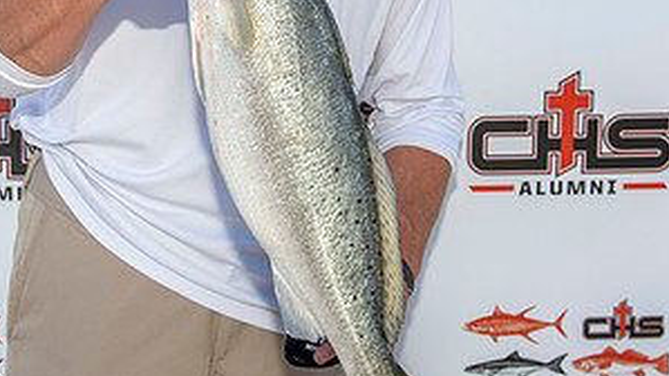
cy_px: 25
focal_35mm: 77
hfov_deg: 27.5
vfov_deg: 15.5
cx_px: 269
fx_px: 1366
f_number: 8
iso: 125
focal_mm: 32
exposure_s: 1/200
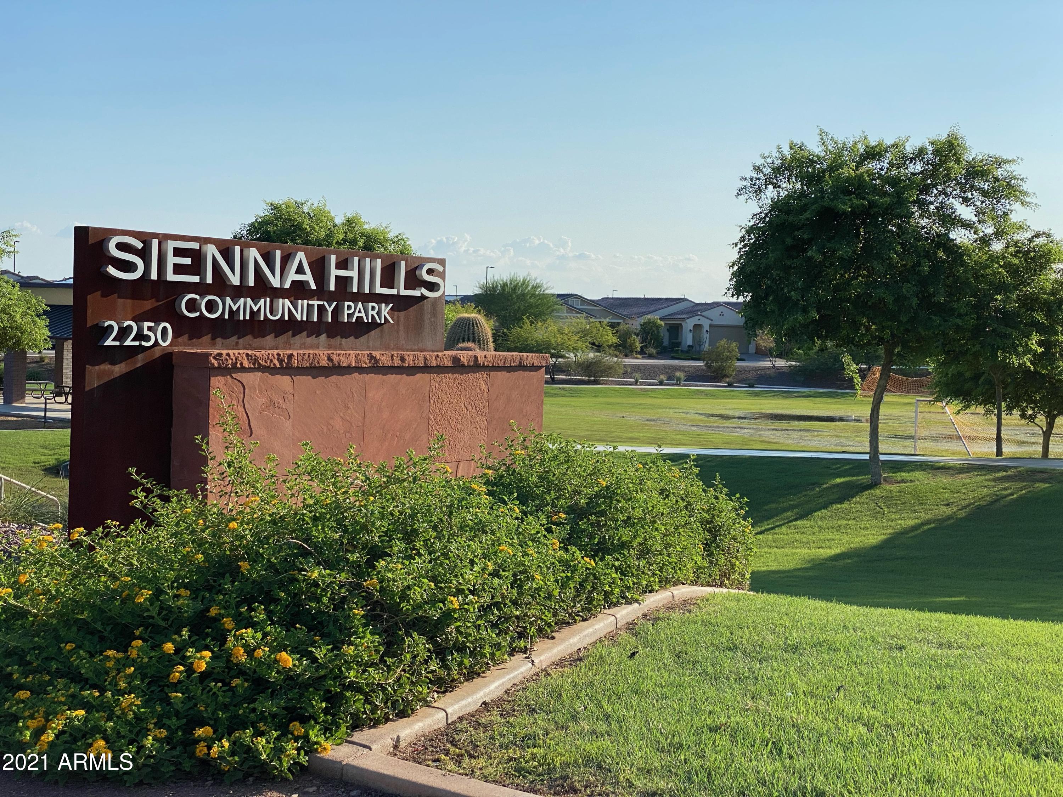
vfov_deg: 28.0
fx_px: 1597
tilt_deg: -2.3
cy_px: 398
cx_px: 532
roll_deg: -2.2
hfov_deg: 36.8
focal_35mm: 52
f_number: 2
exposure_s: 1/1996
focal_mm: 6
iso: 20
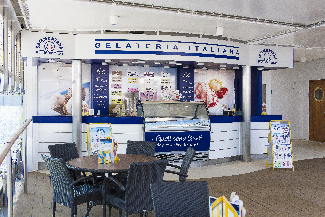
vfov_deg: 33.4
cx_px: 162
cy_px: 108
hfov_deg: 48.4
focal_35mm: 40
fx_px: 361
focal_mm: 40
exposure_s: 1/125
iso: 400
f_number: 6.3
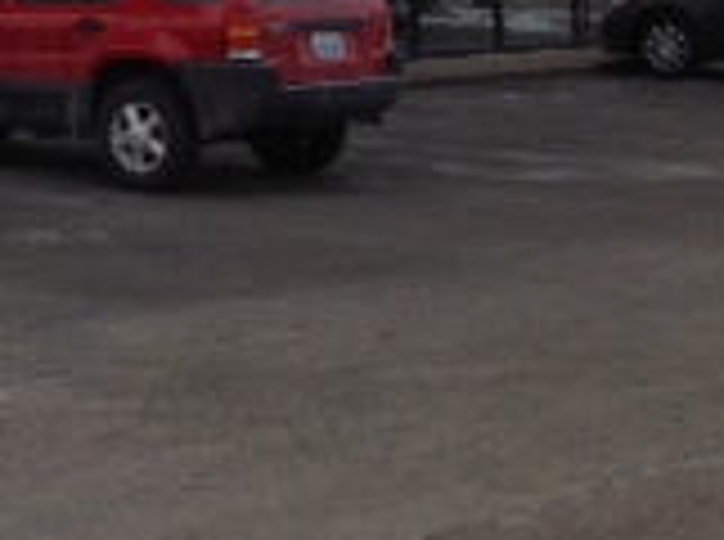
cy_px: -333
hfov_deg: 13.6
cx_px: -288
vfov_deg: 10.2
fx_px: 2901
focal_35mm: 139
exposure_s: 1/1314
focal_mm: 4.28
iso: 50
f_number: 2.4
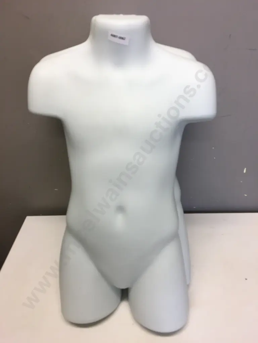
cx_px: 129
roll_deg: +1.0
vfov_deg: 61.7
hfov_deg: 48.2
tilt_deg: -29.6
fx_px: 288
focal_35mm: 29
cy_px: 172
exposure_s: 1/33
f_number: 2.2
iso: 25
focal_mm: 4.15
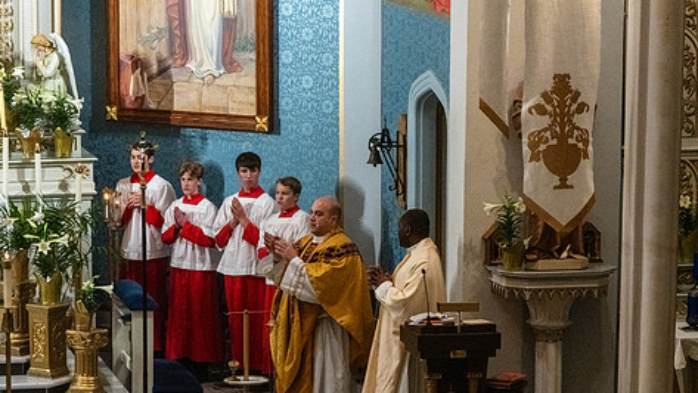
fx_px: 3091
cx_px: 382
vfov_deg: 7.3
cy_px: 253
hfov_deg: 12.9
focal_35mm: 167
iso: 5000
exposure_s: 1/60
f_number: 16
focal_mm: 130
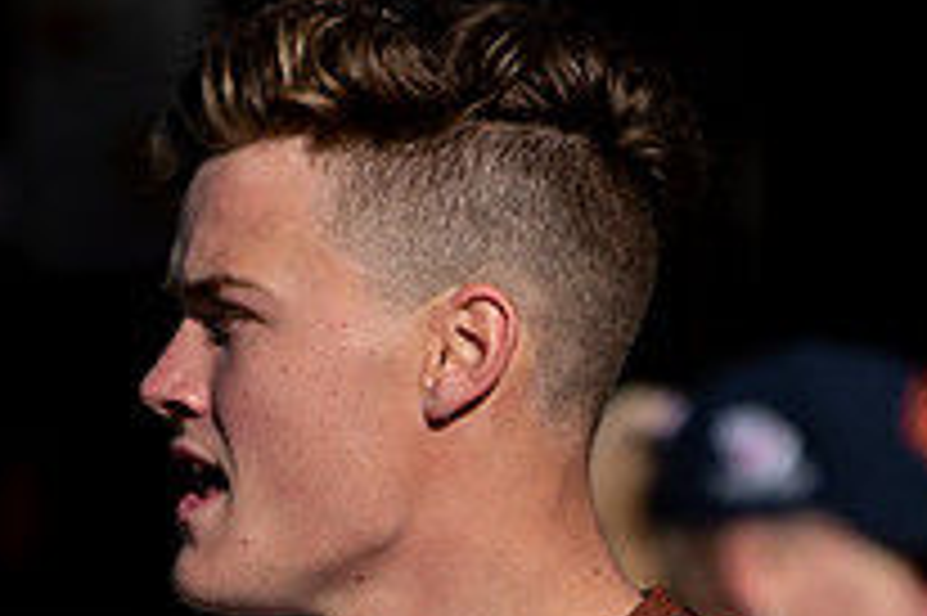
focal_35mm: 2380
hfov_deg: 0.9
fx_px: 61234
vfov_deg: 0.6
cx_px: 463
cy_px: 1084
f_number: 3.5
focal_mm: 200
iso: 110
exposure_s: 1/2500
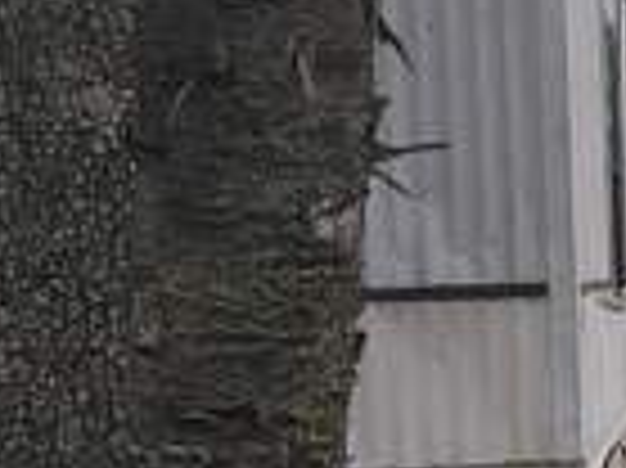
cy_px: 315
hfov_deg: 18.8
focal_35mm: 92
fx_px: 1662
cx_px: 937
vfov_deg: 16.0
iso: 100
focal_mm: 2.13
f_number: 2.2
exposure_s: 1/318
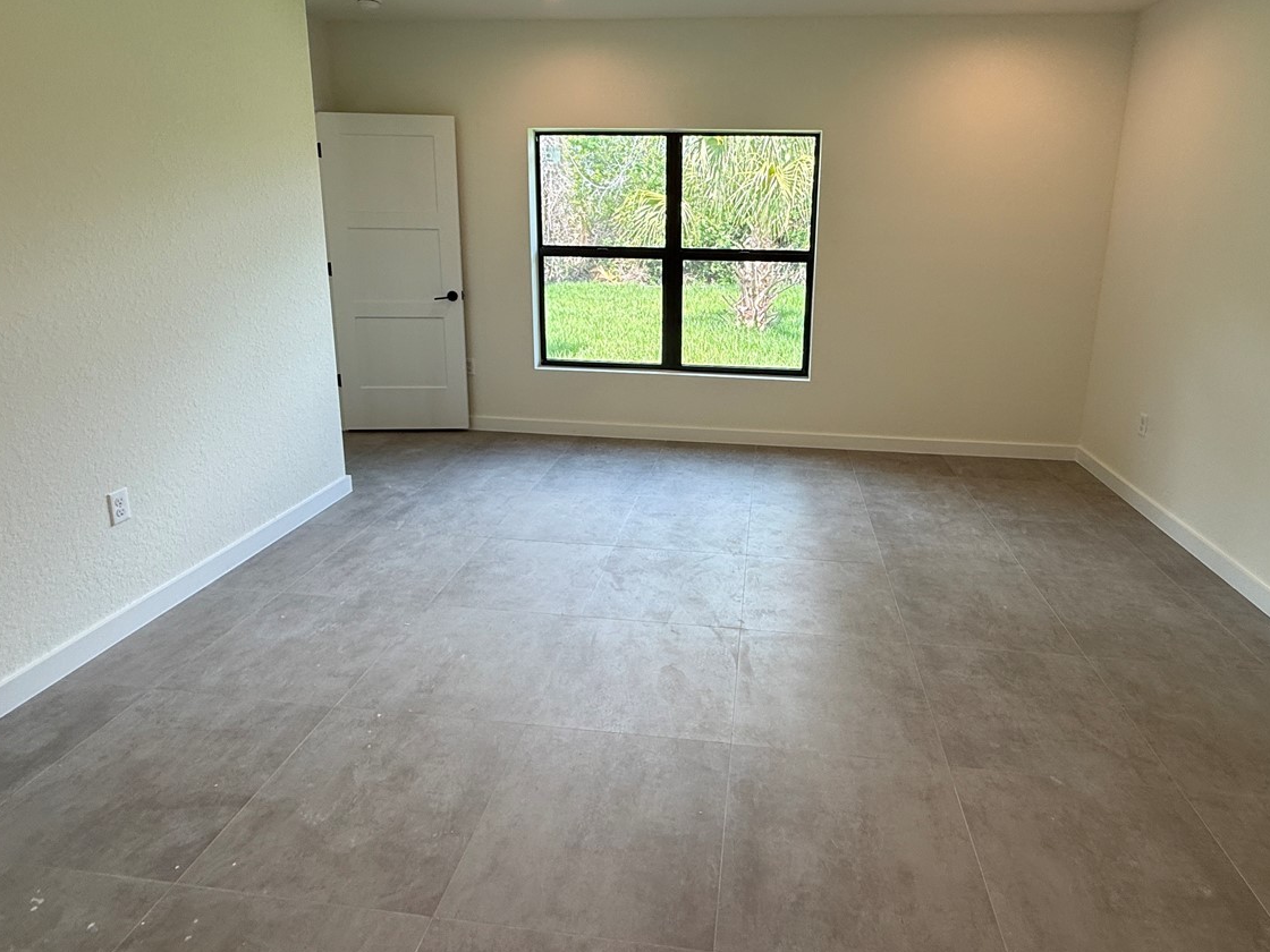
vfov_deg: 65.2
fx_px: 734
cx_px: 695
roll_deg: +0.3
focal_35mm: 20
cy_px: 367
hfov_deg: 81.5
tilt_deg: -12.7
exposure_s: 1/120
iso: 80
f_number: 2.2
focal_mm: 2.22
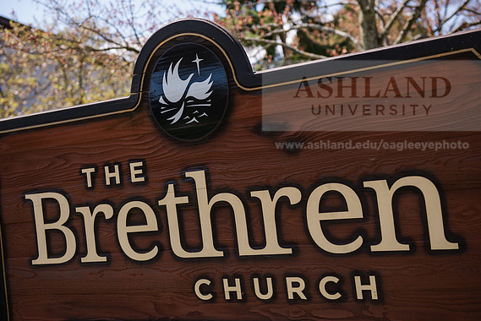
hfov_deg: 37.5
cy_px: 163
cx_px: 237
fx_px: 708
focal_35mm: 53
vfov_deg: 25.5
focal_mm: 52
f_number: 3.5
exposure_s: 1/320
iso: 80
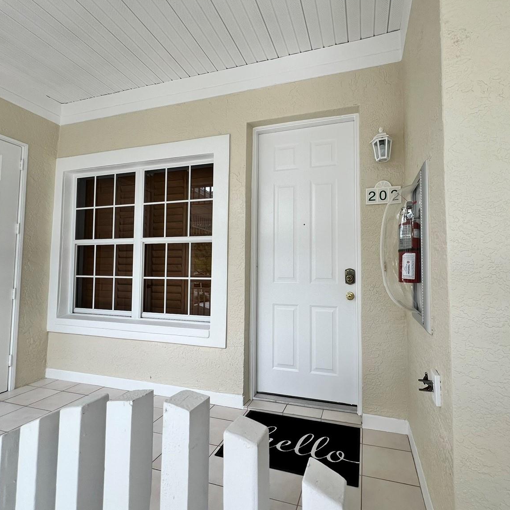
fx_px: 267
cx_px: 282
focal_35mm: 16
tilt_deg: +2.8
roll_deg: +0.4
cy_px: 253
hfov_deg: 87.1
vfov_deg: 87.4
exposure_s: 1/138
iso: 32
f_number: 1.8
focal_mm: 1.57
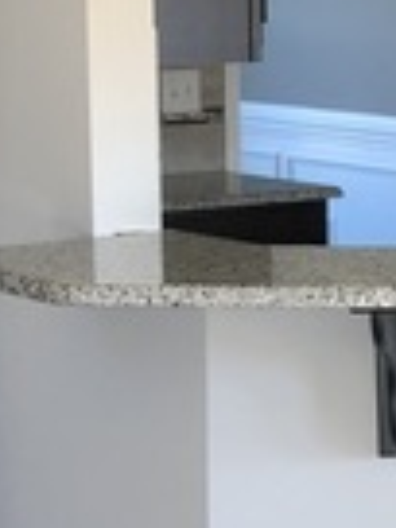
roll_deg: -0.1
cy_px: 254
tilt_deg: -8.3
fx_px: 2090
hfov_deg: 10.1
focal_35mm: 137
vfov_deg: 14.4
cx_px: 749
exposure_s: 1/30
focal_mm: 3.99
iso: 32
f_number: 1.8
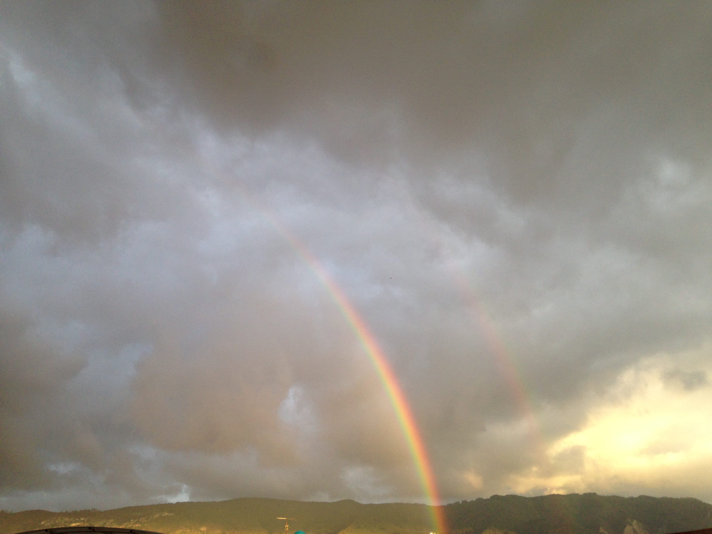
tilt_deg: +24.4
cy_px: 267
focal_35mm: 33
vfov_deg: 42.9
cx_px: 356
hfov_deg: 55.4
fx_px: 679
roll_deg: +0.9
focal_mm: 4.12
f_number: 2.4
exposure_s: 1/120
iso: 80
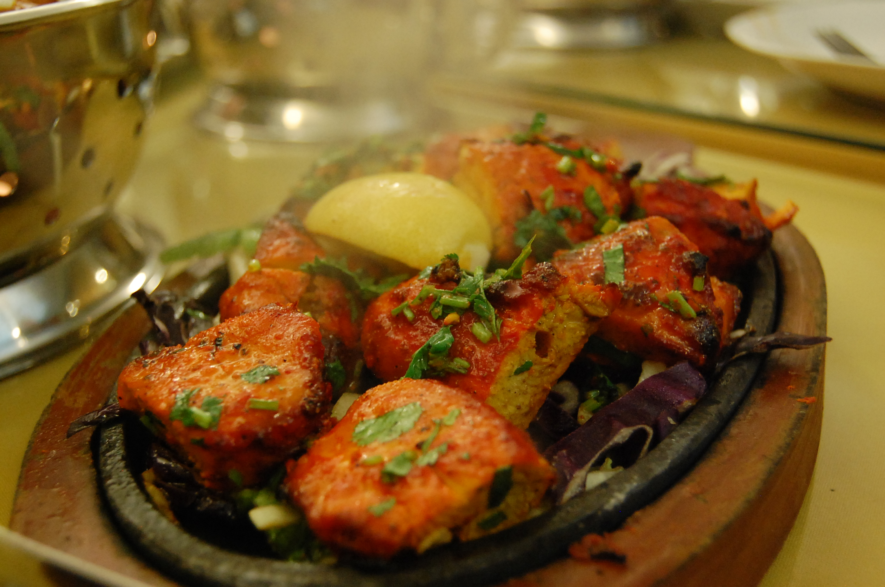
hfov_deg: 46.5
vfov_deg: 31.8
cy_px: 294
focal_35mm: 42
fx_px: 1031
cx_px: 442
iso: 1600
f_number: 4.2
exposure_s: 1/6
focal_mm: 28
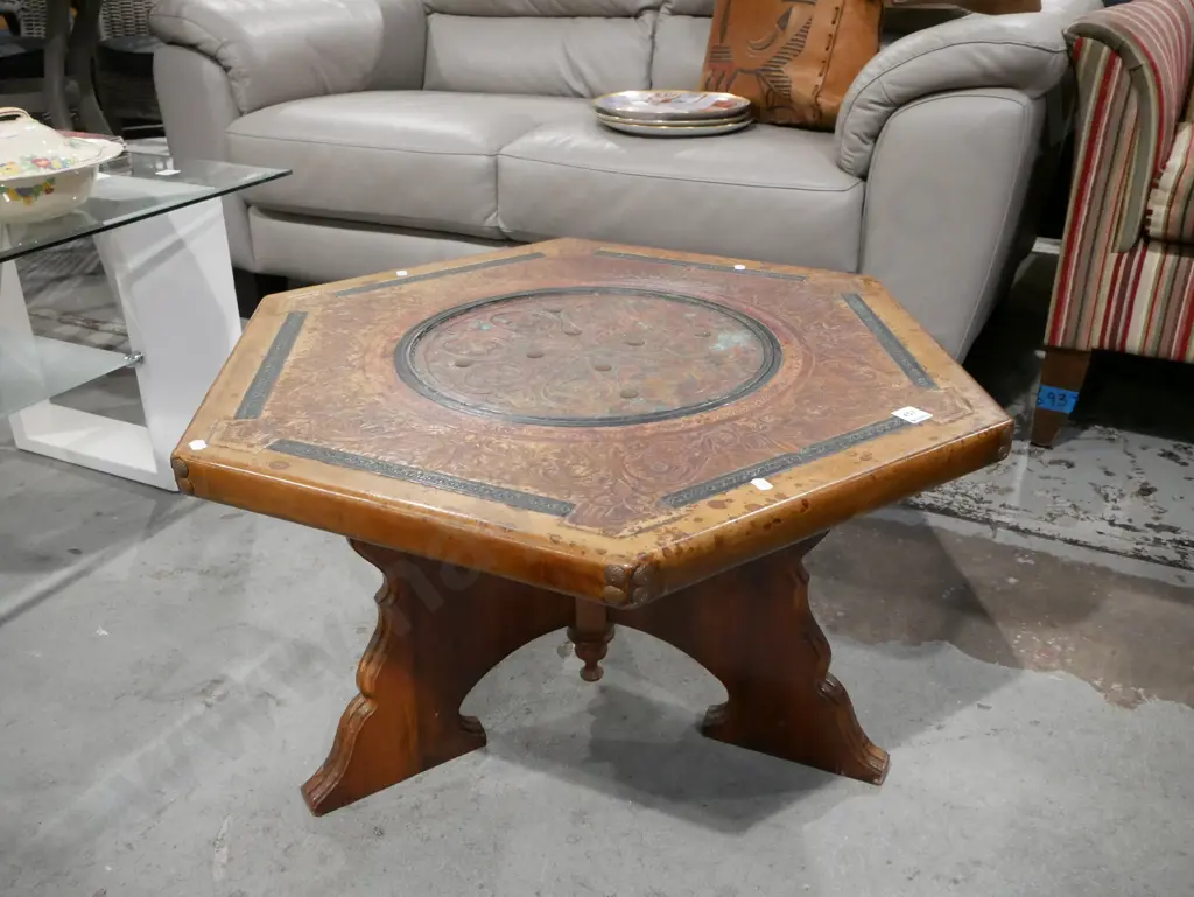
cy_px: 448
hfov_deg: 53.9
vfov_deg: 41.8
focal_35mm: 34
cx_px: 597
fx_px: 1173
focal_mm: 17
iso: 3200
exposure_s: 1/160
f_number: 5.6
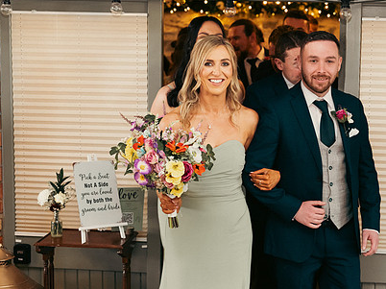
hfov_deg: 25.8
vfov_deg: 19.6
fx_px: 836
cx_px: 269
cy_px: 145
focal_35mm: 75
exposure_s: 1/160
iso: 2500
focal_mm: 54
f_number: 3.5
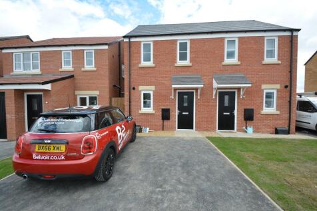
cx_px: 158
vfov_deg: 77.3
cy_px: 106
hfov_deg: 100.4
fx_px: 132
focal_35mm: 15
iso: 200
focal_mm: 10
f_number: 8
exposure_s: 1/250
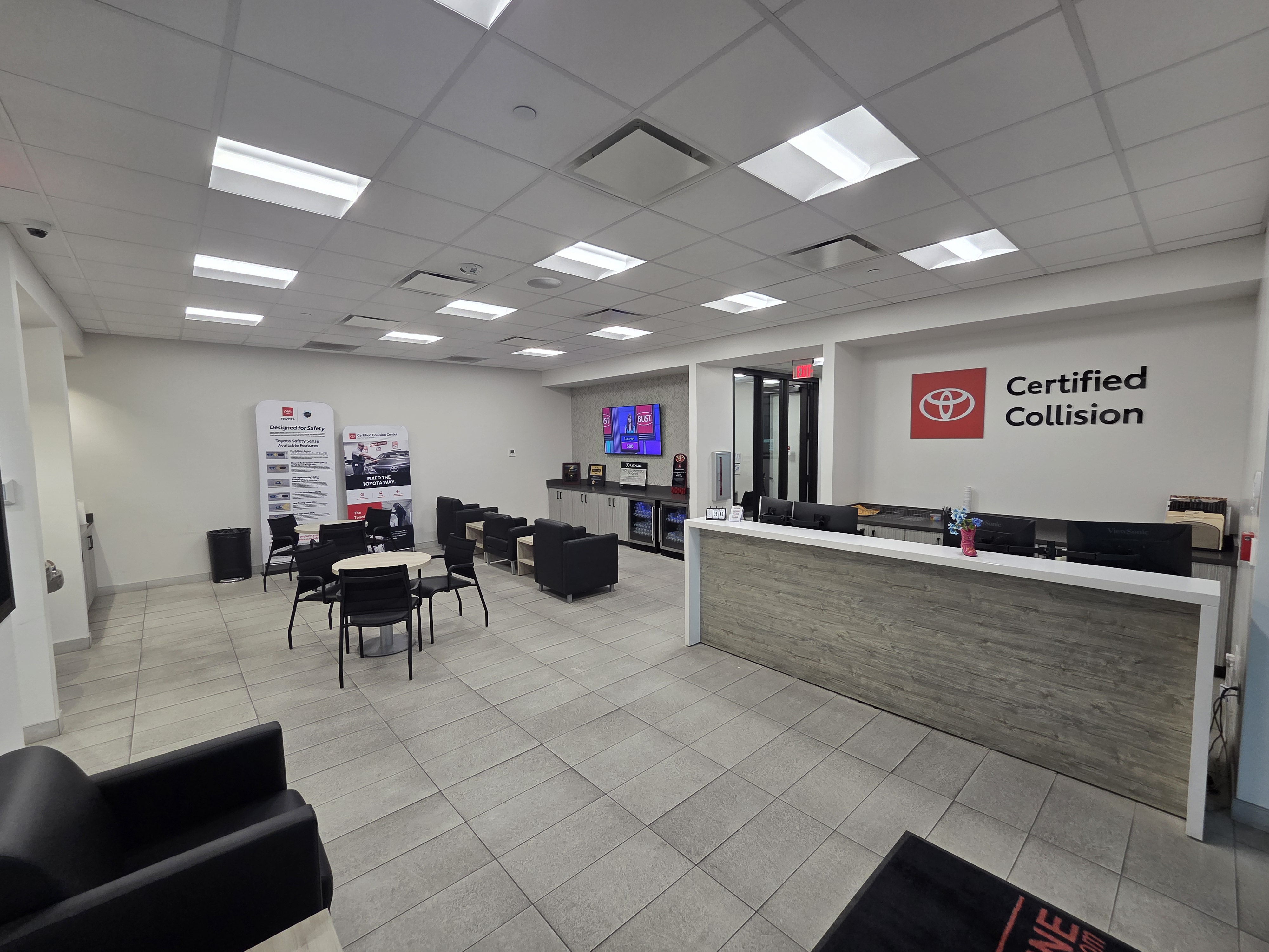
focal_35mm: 13
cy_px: 476
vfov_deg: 89.9
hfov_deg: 106.2
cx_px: 634
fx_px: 477
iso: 160
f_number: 2.2
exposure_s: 1/120
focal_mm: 2.2
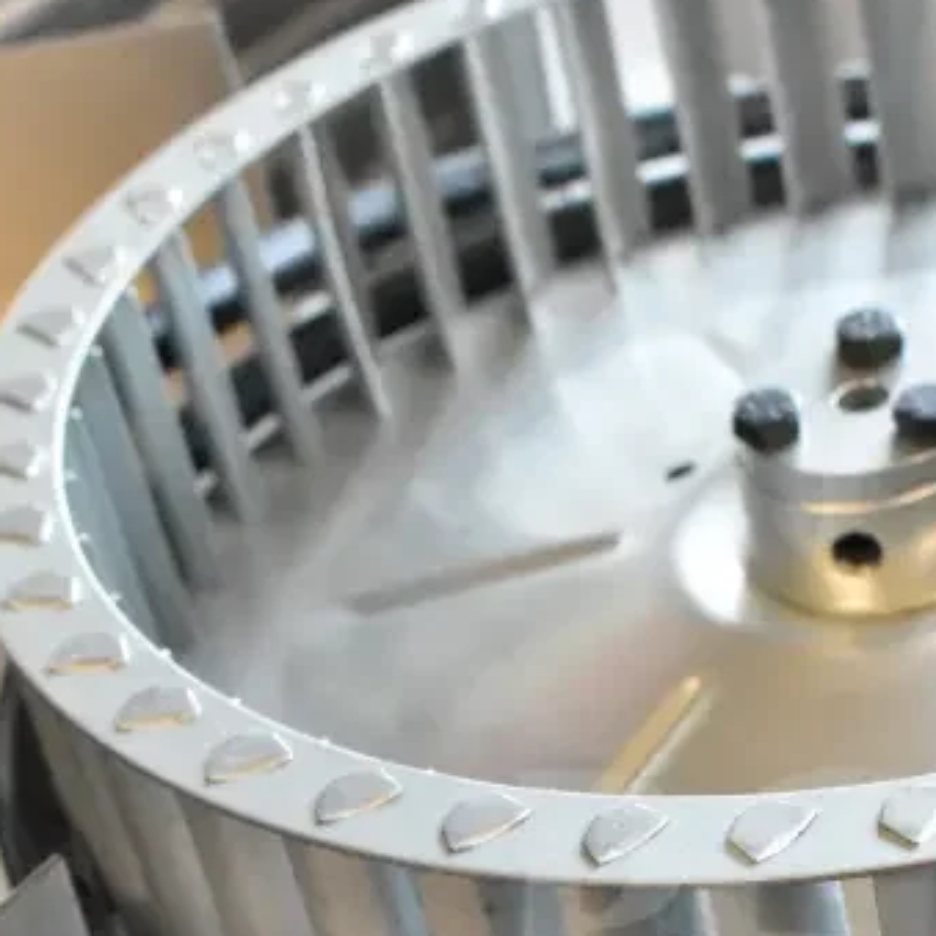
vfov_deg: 15.5
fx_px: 3365
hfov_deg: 15.7
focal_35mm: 110
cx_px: 759
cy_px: 990
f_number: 6.3
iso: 6400
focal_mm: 32
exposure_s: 1/160
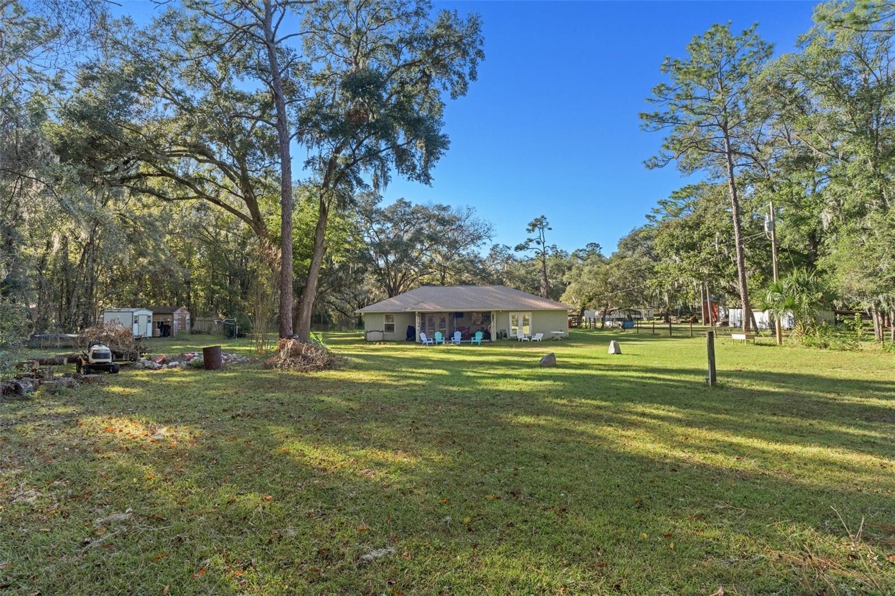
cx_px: 448
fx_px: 447
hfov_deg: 90.0
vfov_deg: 67.4
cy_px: 298
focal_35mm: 18
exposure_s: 1/100
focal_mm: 12
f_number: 8
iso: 640
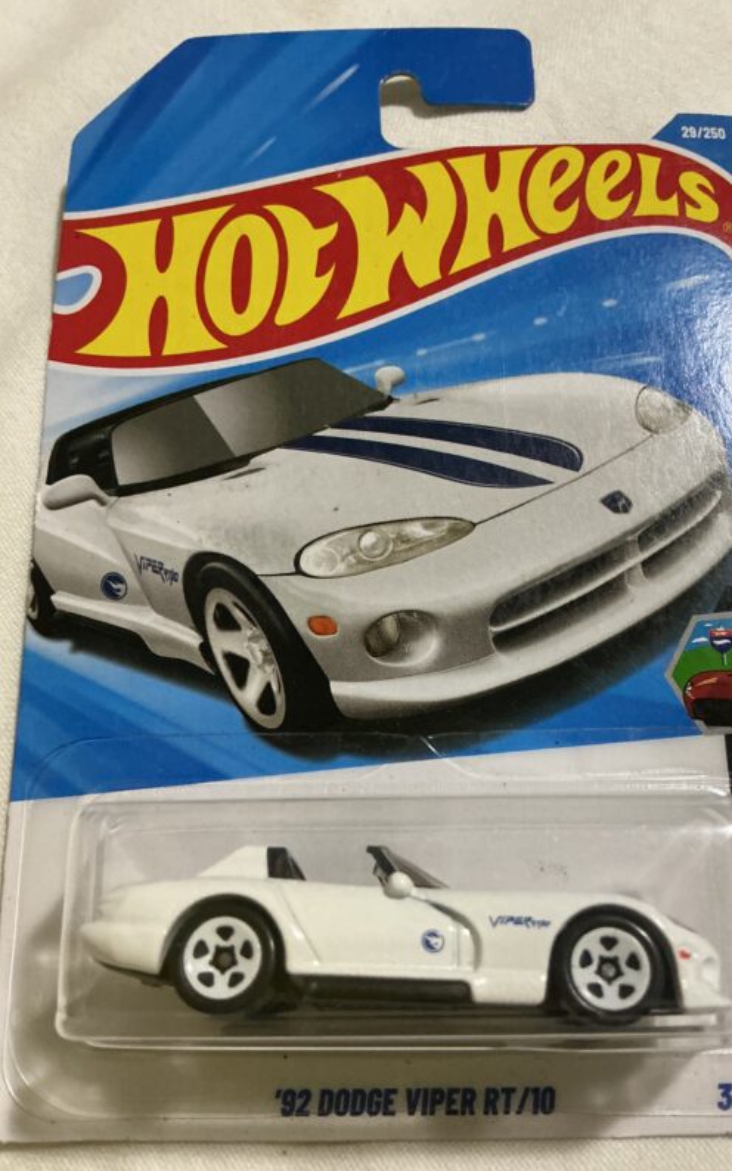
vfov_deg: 61.2
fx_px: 989
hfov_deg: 40.6
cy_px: 582
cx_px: 396
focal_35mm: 31
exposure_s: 1/30
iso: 320
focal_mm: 3
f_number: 1.8
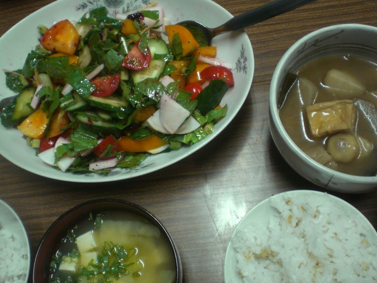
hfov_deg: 49.0
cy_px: 142
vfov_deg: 37.7
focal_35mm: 38
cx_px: 188
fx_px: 414
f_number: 3.1
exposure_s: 1/25
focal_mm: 6.3
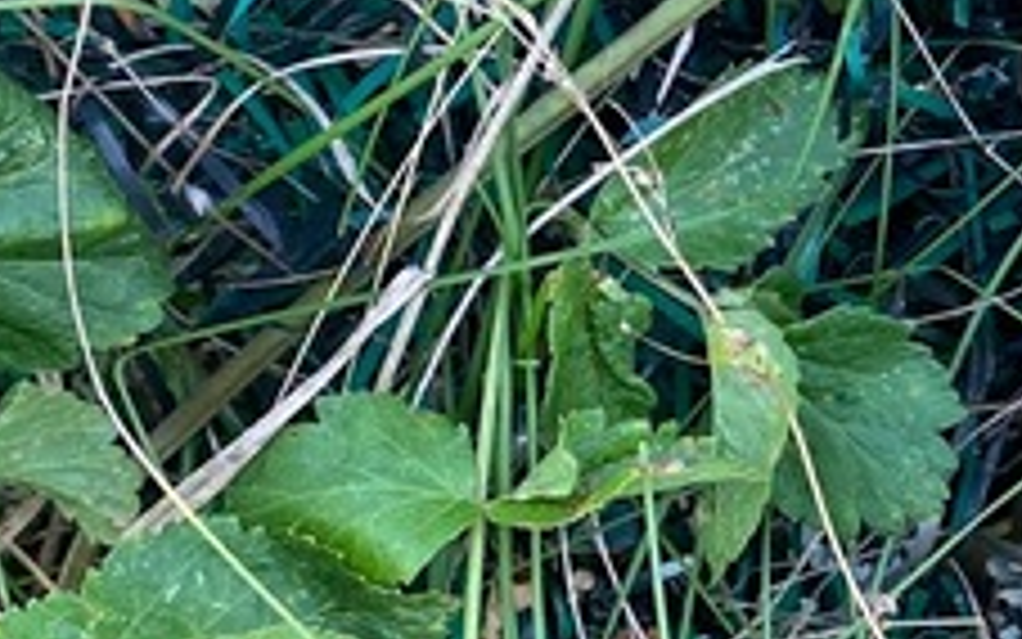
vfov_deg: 13.5
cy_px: 180
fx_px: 2702
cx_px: 1553
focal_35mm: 97
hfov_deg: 18.8
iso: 125
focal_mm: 4.25
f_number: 1.8
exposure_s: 1/121
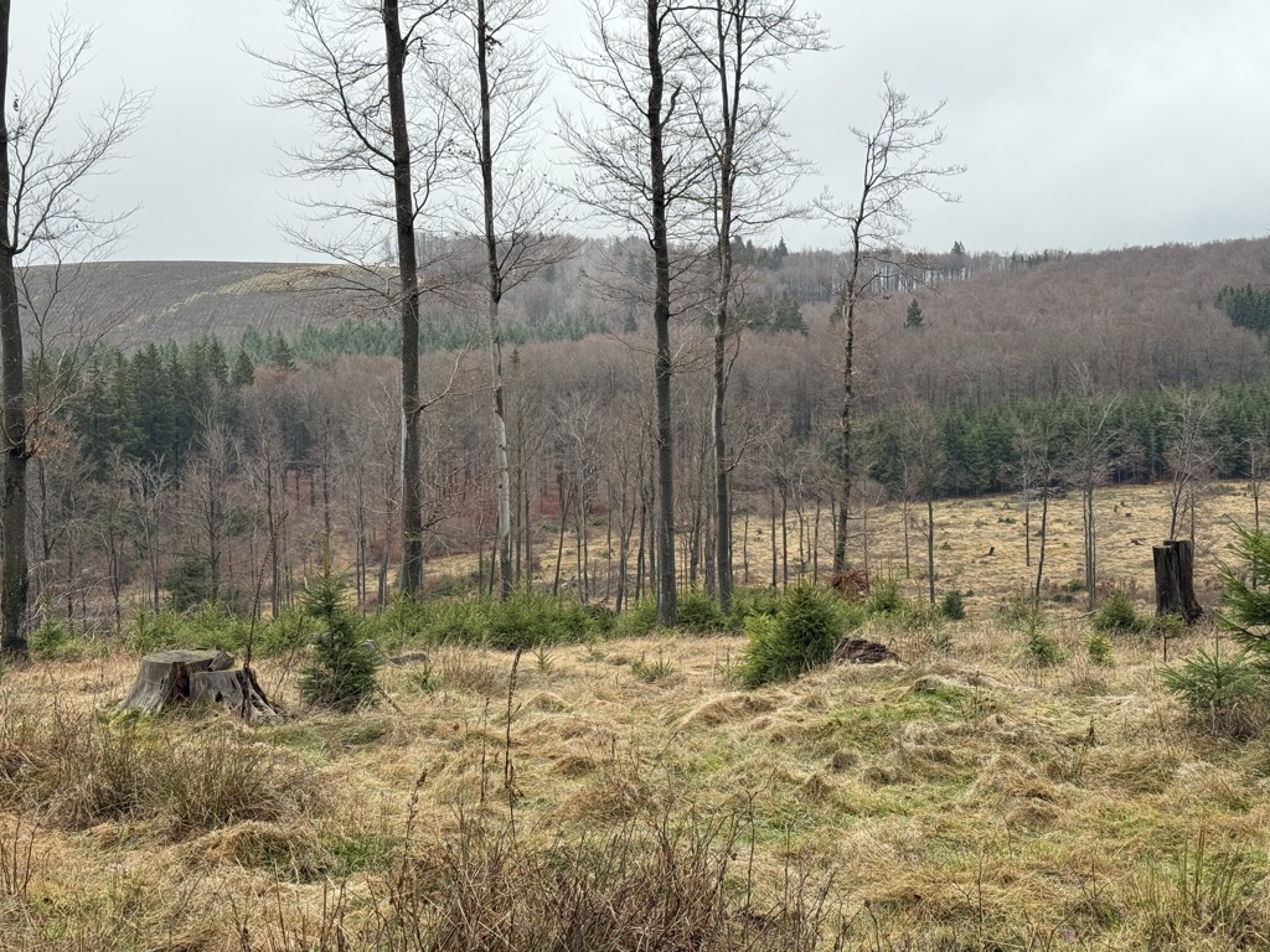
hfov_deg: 39.7
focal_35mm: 48
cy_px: 476
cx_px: 635
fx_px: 1761
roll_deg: +0.8
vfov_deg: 30.3
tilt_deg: -4.7
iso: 100
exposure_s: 1/545
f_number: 1.78
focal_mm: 6.76
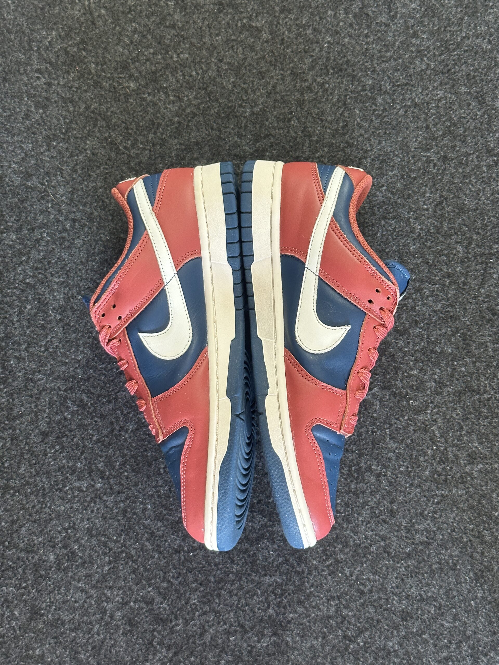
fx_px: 923
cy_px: 332
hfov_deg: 30.3
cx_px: 250
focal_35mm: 48
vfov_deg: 39.7
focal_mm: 6.86
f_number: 1.78
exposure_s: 1/50
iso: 200
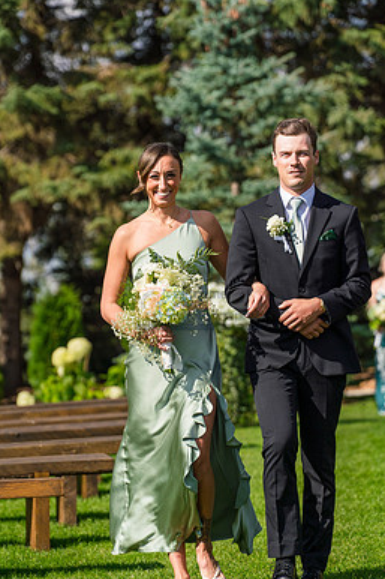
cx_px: 199
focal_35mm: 175
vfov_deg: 11.8
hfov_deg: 7.8
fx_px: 2810
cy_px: 308
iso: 400
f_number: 4
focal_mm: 150
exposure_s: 1/3200
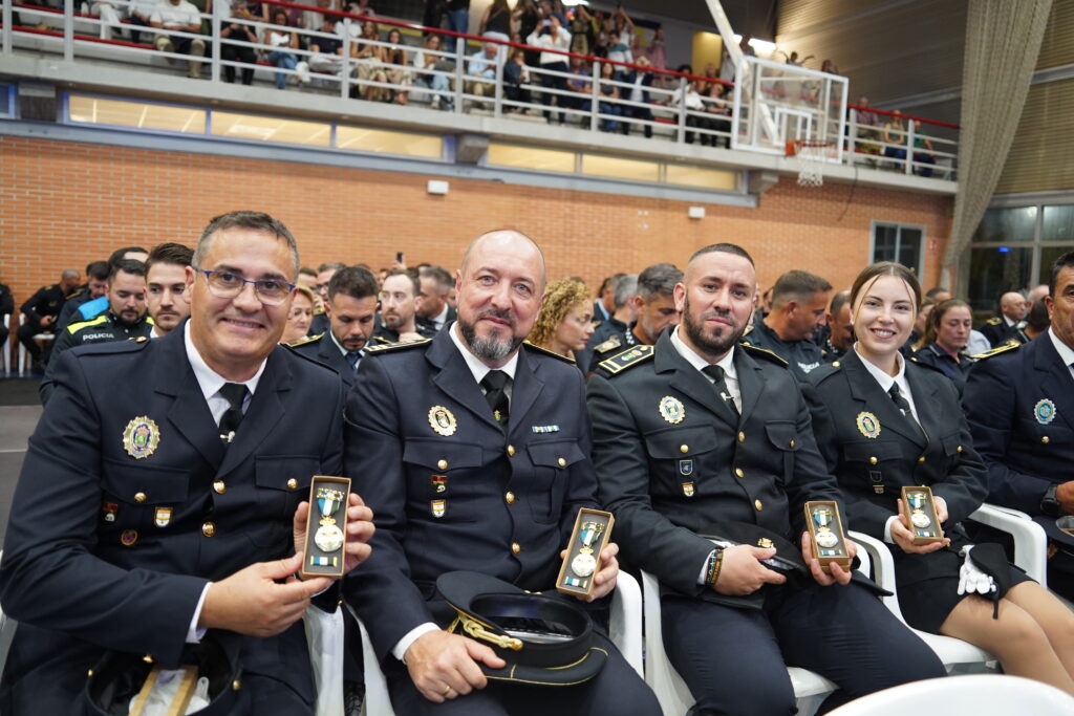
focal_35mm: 28
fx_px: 835
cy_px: 358
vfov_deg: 46.4
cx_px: 537
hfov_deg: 65.5
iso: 1600
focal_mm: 28
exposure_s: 1/160
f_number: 2.8
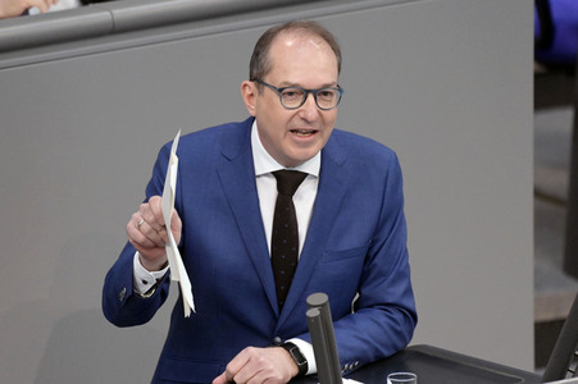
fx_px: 7059
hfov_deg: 4.7
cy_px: 192
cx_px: 289
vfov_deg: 3.1
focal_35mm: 440
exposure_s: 1/400
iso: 12800
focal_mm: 440
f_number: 5.6
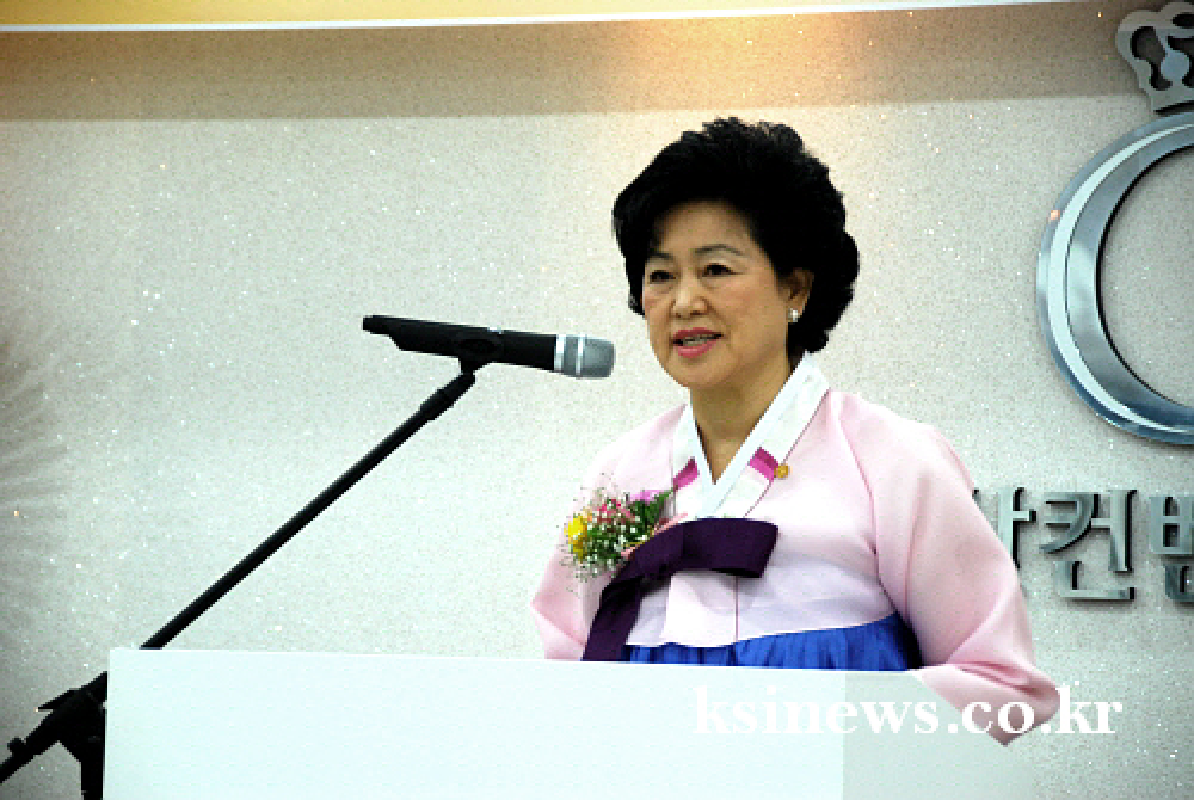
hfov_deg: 13.0
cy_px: 400
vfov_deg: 8.7
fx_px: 5231
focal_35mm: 158
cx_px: 597
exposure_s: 1/25
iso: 400
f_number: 5.6
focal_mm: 105
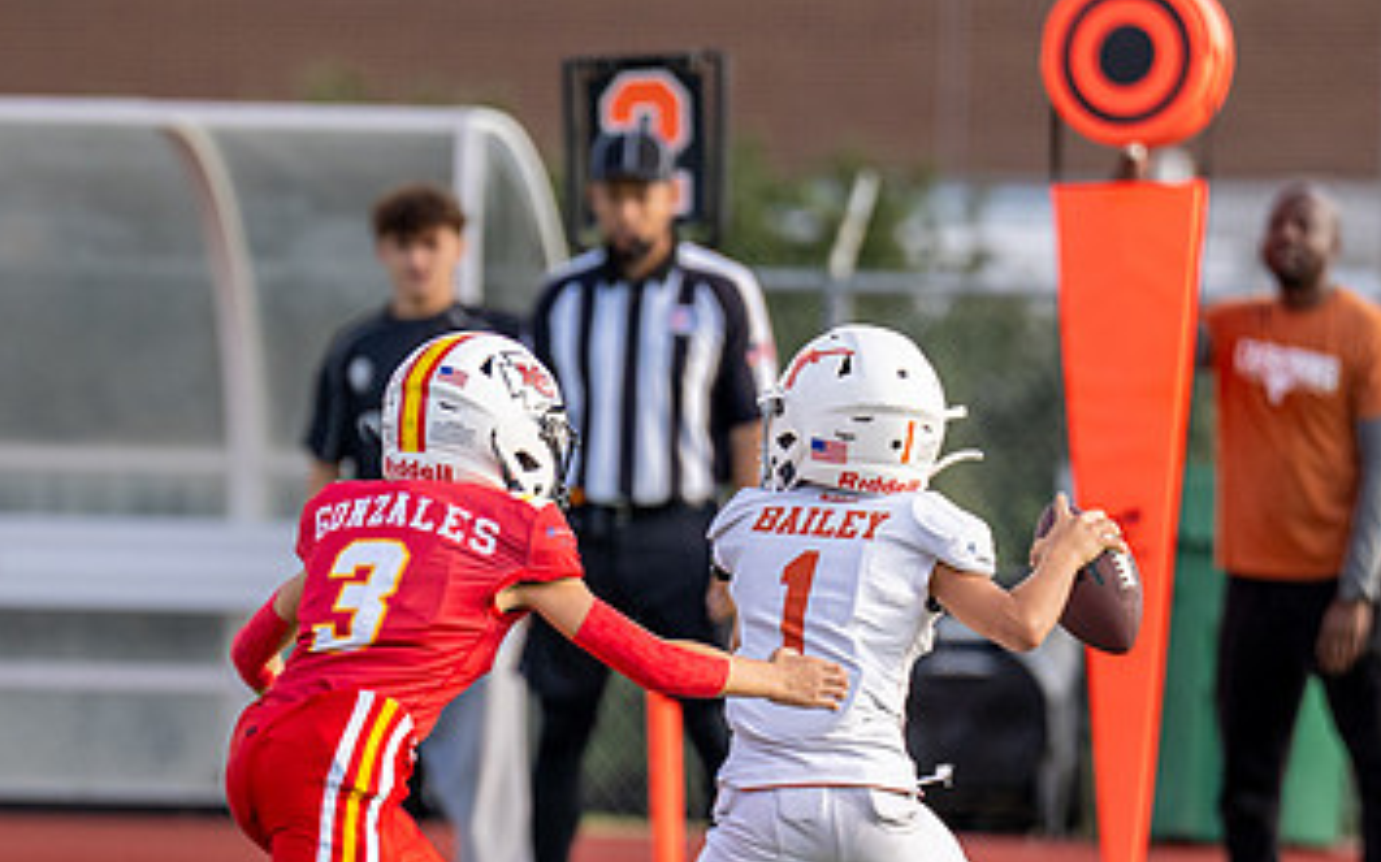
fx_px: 23327
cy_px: 679
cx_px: 493
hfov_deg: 3.4
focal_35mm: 620
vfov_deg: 2.1
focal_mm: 200
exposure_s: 1/2500
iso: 320
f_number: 2.8
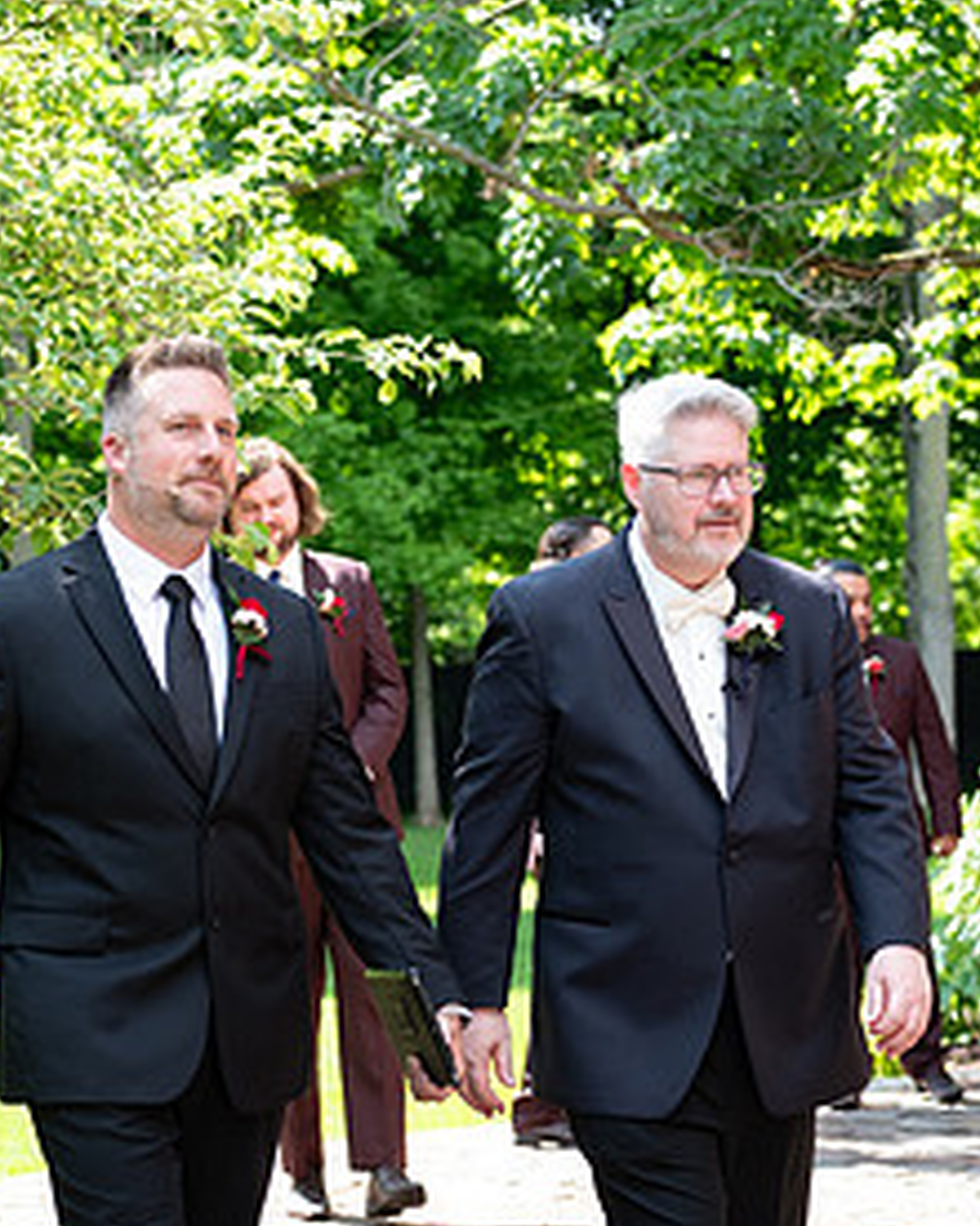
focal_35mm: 115
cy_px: 611
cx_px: 637
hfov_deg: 13.4
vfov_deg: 16.7
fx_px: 4169
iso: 250
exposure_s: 1/250
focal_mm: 50
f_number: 3.2
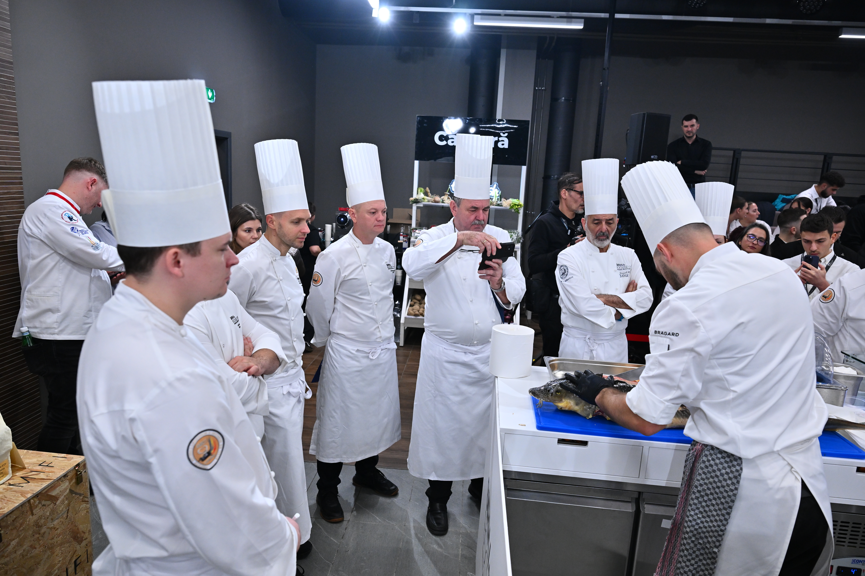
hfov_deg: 73.7
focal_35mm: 24
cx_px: 432
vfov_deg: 53.1
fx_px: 577
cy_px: 288
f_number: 4
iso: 1250
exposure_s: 1/320
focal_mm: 24
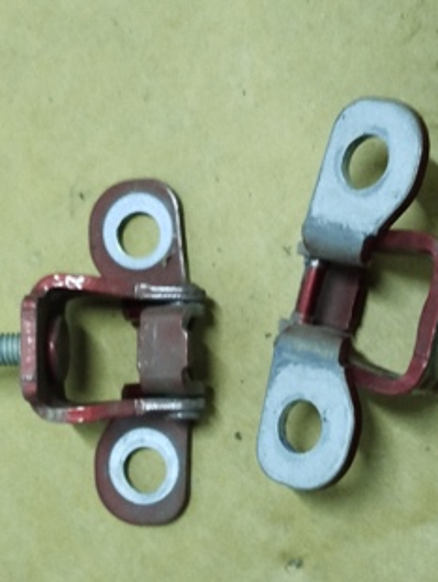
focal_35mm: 74
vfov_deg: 26.2
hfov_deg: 19.9
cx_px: 234
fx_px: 1246
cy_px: 350
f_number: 1.7
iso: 500
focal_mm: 5.31
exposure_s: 1/33
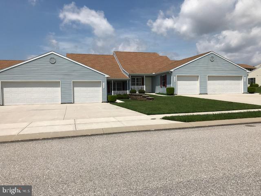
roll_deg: +1.2
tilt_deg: -2.6
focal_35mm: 28
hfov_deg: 63.4
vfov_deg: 49.7
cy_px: 98
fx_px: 211
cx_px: 130
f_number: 1.8
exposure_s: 1/5650
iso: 20
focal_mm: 3.99
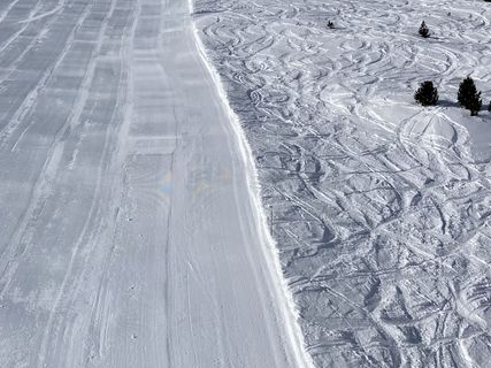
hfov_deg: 32.3
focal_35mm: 59
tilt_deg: +11.2
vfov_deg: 24.7
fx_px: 837
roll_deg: -3.2
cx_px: 140
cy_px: 126
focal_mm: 3.99
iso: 25
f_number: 1.8
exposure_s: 1/9615
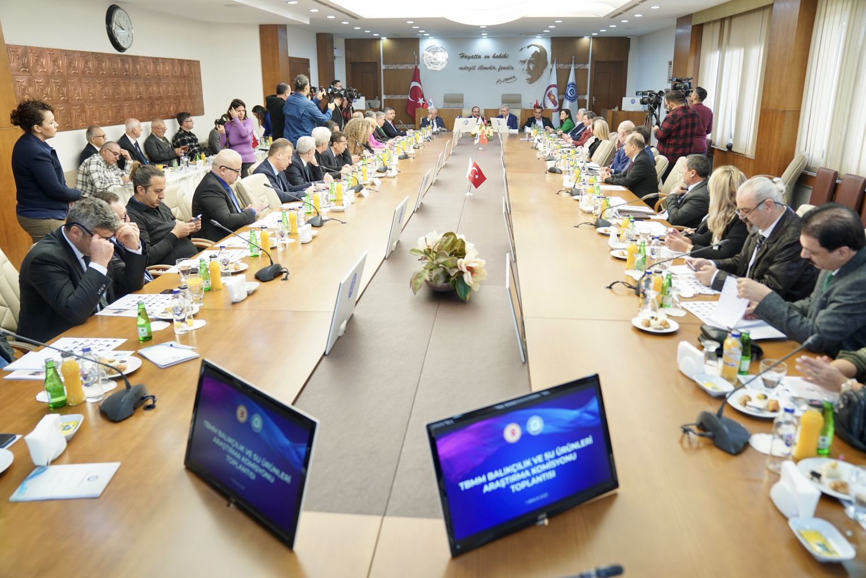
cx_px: 433
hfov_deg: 65.5
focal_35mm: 28
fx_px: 674
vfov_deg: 46.4
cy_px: 289
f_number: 3.2
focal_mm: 28
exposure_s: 1/100
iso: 800
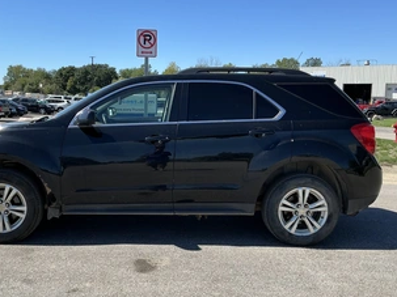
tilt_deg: -4.6
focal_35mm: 37
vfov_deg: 38.6
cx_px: 160
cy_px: 153
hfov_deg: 49.9
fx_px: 424
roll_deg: -0.1
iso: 25
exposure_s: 1/1490
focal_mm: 3
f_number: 1.8
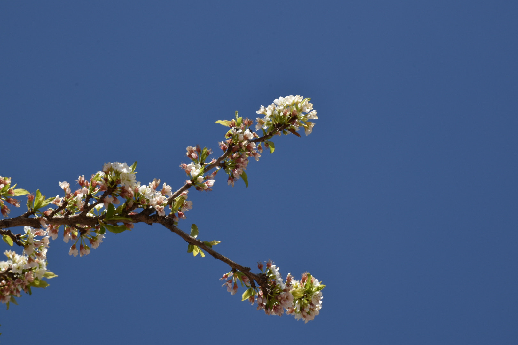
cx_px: 259
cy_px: 172
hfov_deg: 15.2
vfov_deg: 10.2
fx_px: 1942
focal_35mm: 135
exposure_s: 1/125
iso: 200
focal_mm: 90
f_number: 20
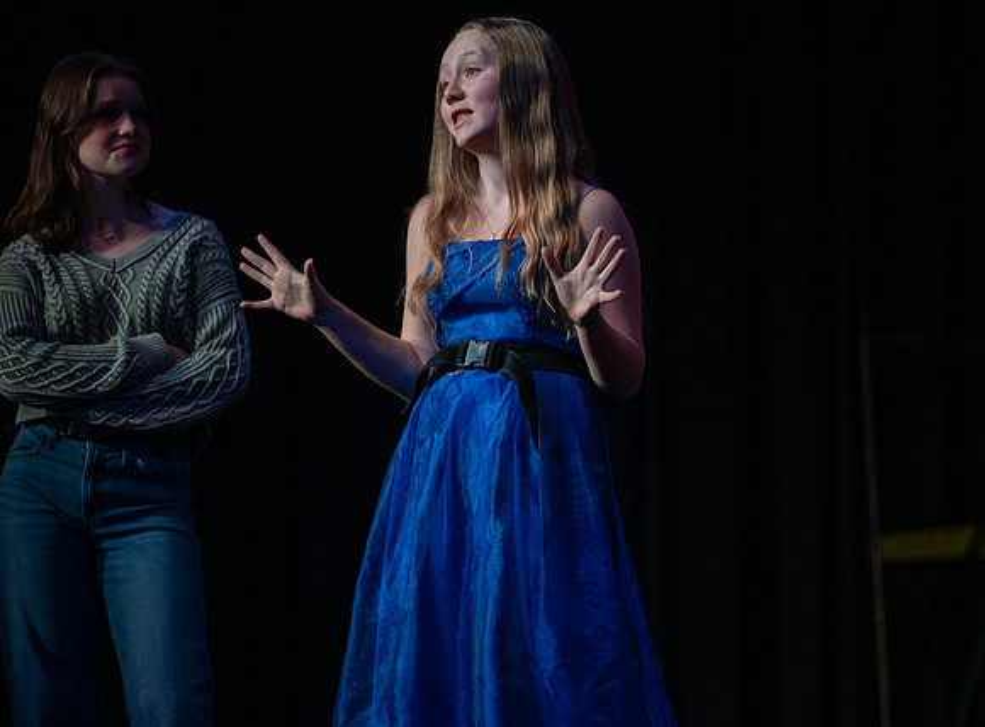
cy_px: 329
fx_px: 6852
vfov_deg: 6.1
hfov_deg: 8.2
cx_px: 476
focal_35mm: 242
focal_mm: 200
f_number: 2.8
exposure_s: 1/320
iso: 280
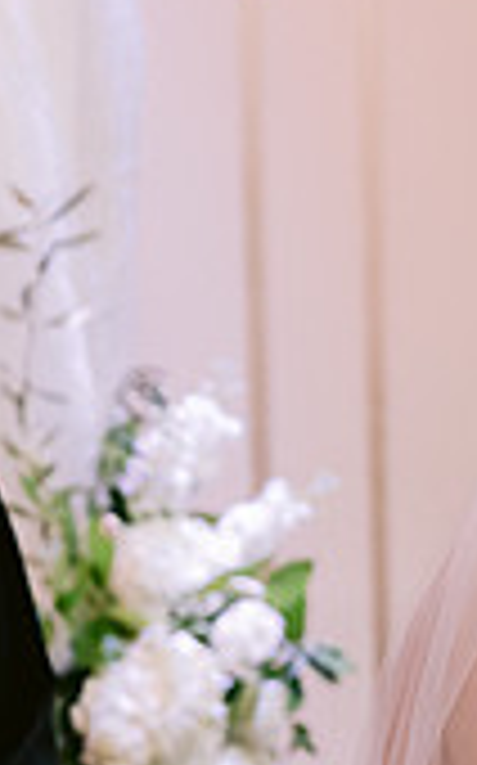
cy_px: 612
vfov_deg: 15.5
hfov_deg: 8.7
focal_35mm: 134
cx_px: 1203
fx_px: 2792
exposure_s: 1/160
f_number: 2.8
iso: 1600
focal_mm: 35
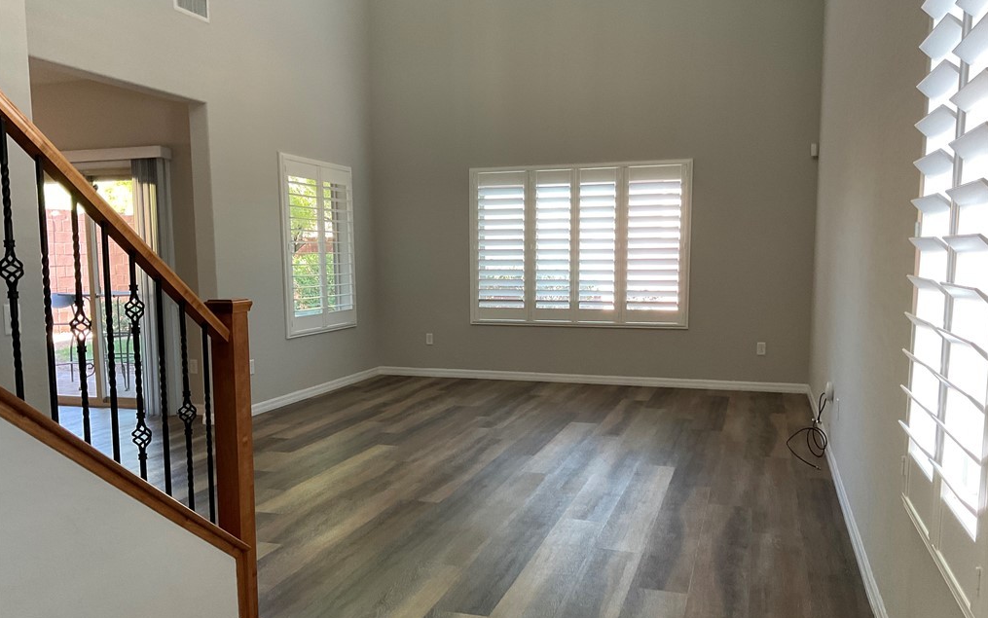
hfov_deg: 61.2
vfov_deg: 40.5
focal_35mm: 31
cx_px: 494
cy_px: 350
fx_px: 835
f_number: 1.8
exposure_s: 1/60
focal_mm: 3
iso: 100
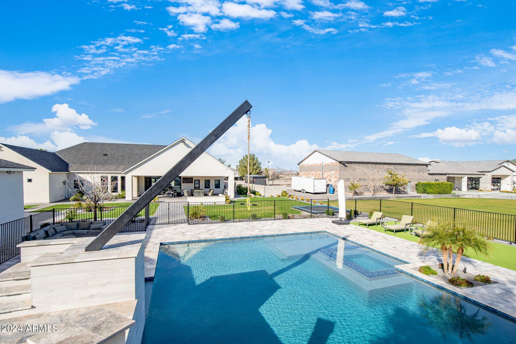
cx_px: 258
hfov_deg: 96.7
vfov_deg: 73.7
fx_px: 229
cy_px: 172
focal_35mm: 16
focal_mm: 16
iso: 250
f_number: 11
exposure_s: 1/250
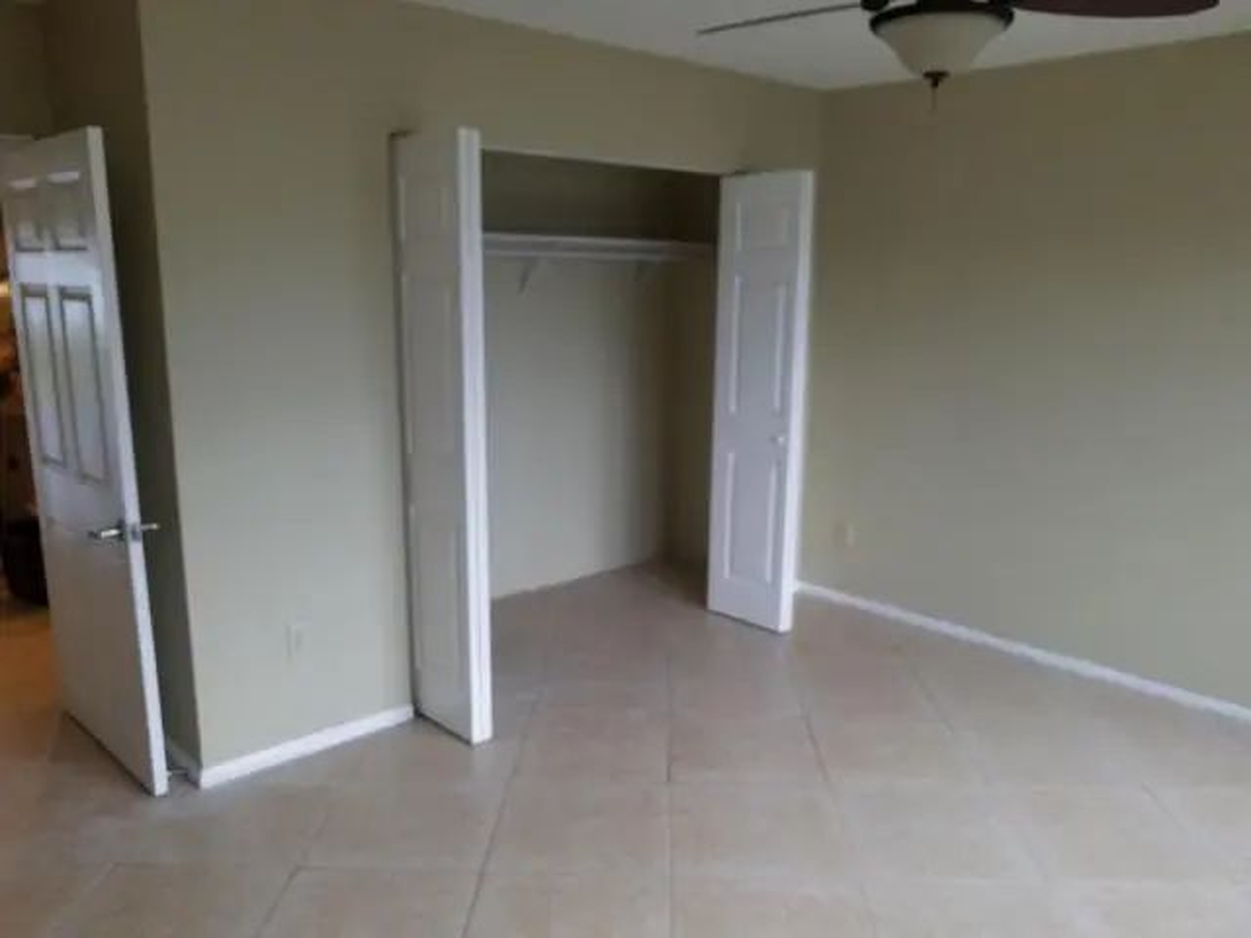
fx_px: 940
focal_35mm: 26
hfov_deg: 67.3
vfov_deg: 53.1
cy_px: 469
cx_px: 626
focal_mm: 4.2
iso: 100
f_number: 1.7
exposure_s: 1/40
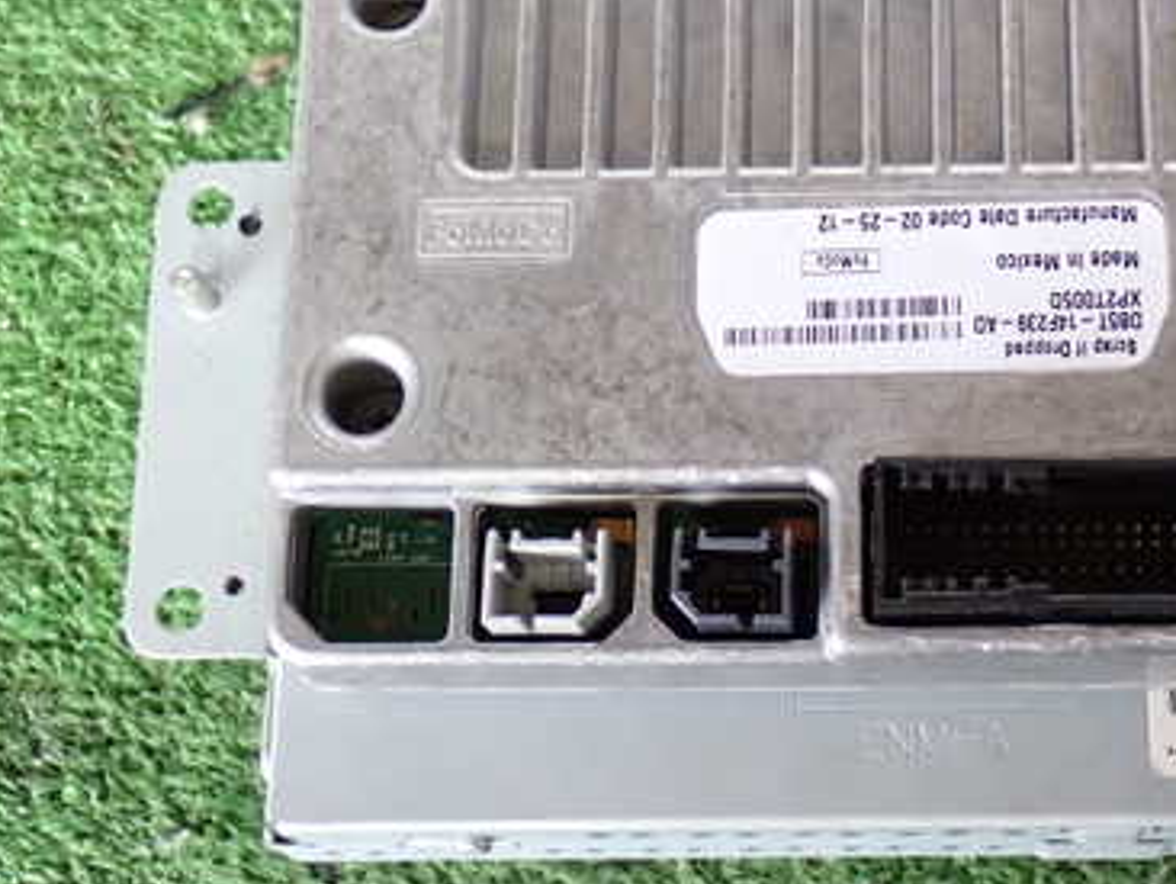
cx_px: 893
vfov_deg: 19.1
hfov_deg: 25.0
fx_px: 2618
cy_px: 360
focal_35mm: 77
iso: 800
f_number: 3.1
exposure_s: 1/50
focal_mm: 8.4
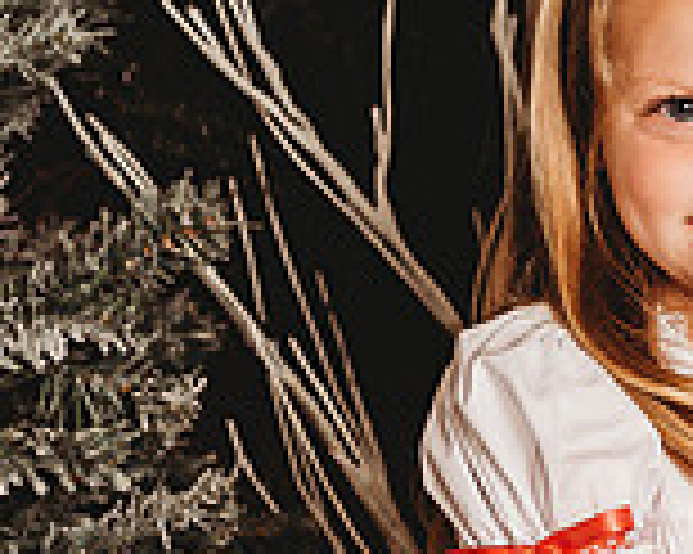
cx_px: 1089
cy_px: 146
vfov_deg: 6.2
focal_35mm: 248
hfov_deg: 7.6
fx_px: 5083
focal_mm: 70
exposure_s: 1/160
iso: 100
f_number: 4
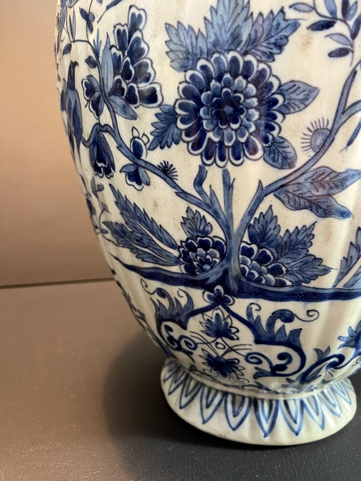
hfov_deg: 53.1
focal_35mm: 26
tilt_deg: -8.2
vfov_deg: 67.3
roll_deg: -0.2
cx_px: 180
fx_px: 362
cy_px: 240
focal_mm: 4.25
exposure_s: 1/33
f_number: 1.8
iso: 500
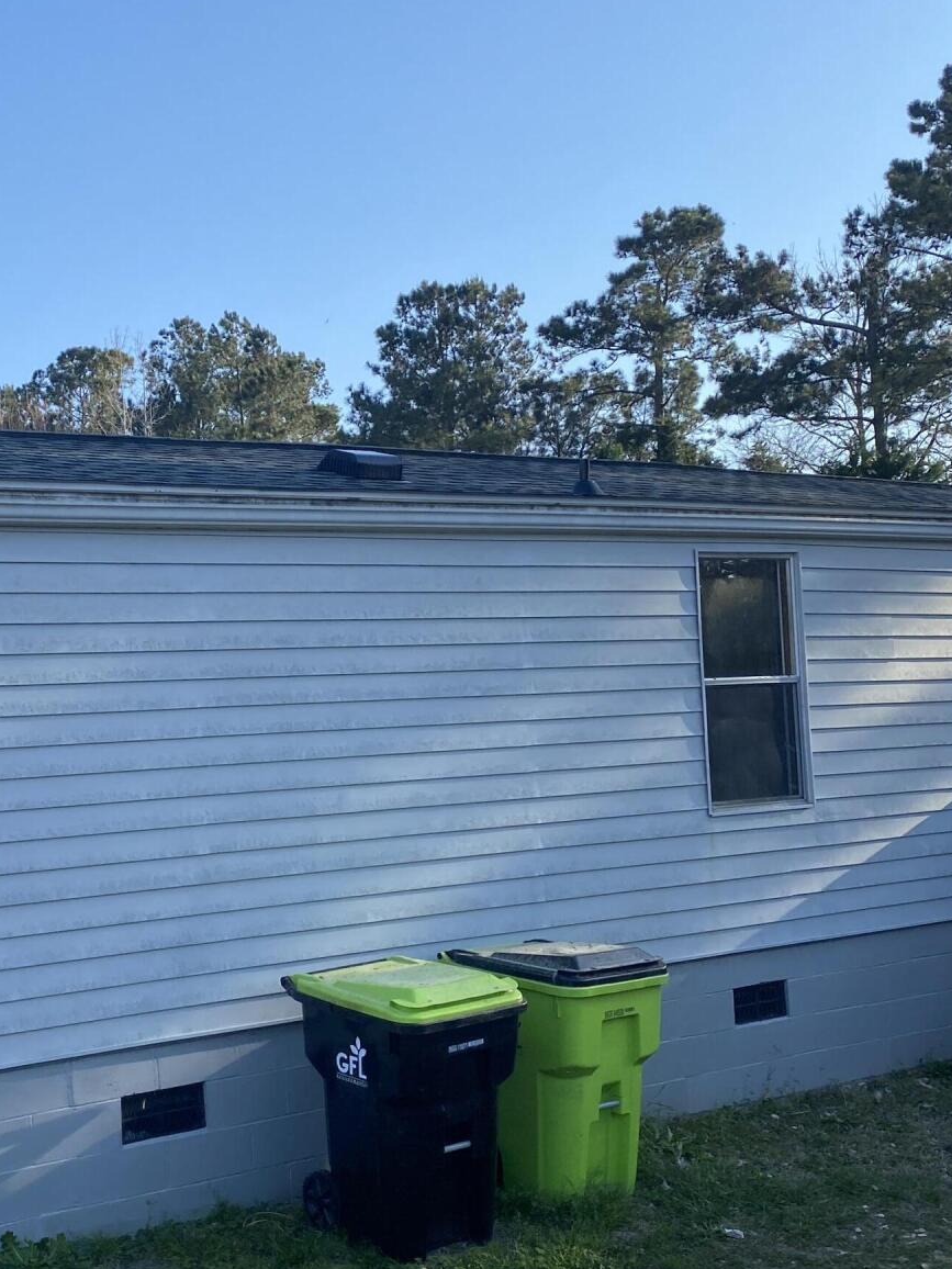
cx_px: 222
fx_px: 1650
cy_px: 615
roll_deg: +1.7
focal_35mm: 45
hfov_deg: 31.5
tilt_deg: +3.3
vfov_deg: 42.1
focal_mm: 4.25
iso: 32
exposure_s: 1/1754
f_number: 1.8
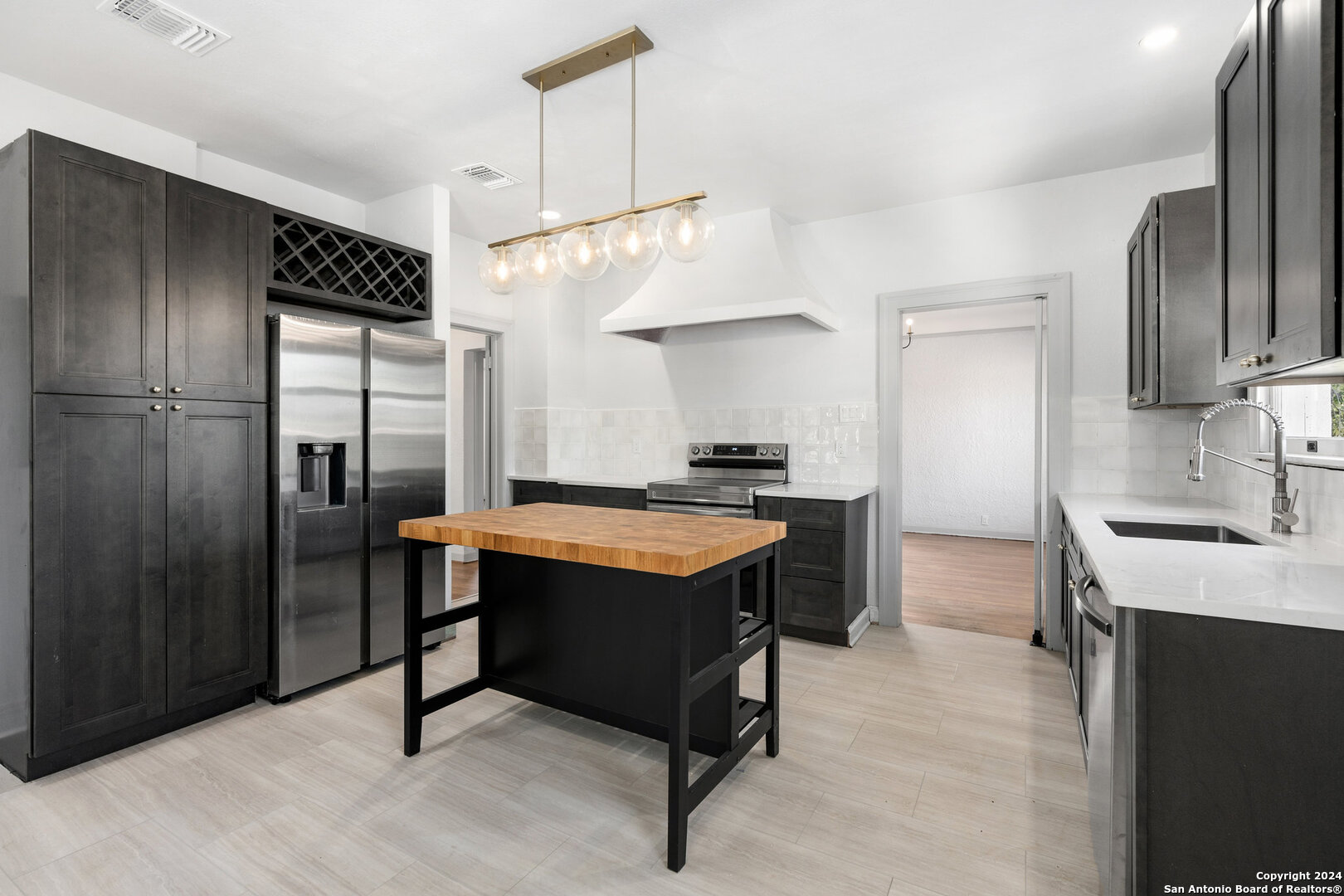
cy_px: 448
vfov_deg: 73.7
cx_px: 672
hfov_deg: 96.7
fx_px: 597
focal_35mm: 16
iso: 320
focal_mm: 16
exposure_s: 1/4
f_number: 7.1
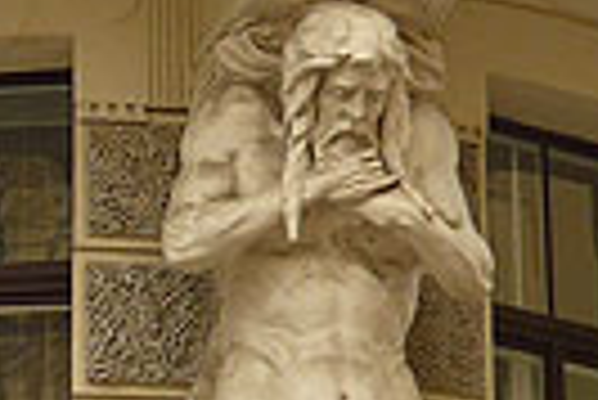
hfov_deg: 7.8
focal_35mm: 263
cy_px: 56
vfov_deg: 5.2
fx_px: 4373
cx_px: -49
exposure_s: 1/125
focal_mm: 7.8
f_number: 3.1
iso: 100
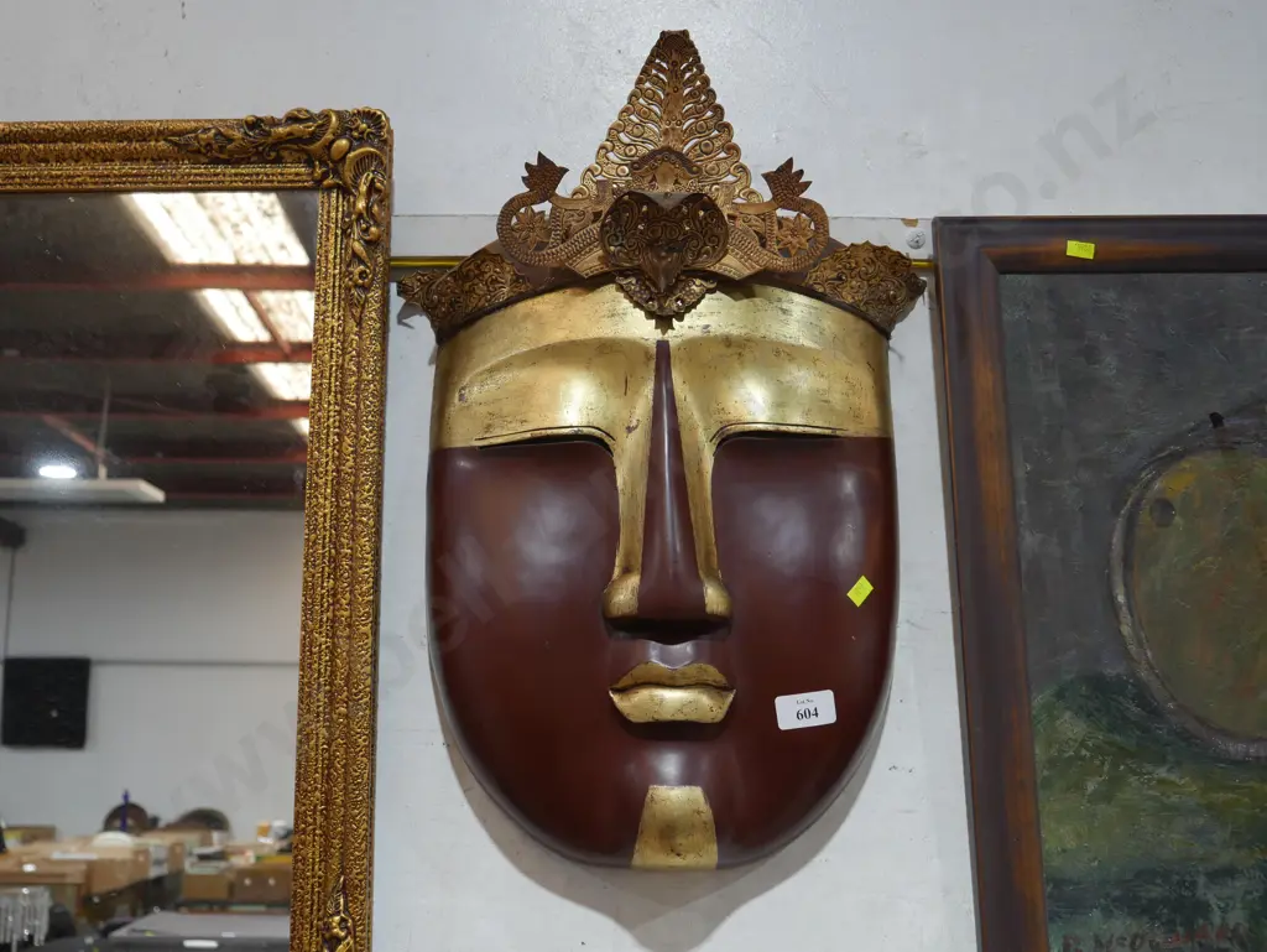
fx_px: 1392
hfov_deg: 49.0
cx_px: 634
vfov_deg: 37.8
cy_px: 476
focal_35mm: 38
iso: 500
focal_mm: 19
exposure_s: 1/60
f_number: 4.1
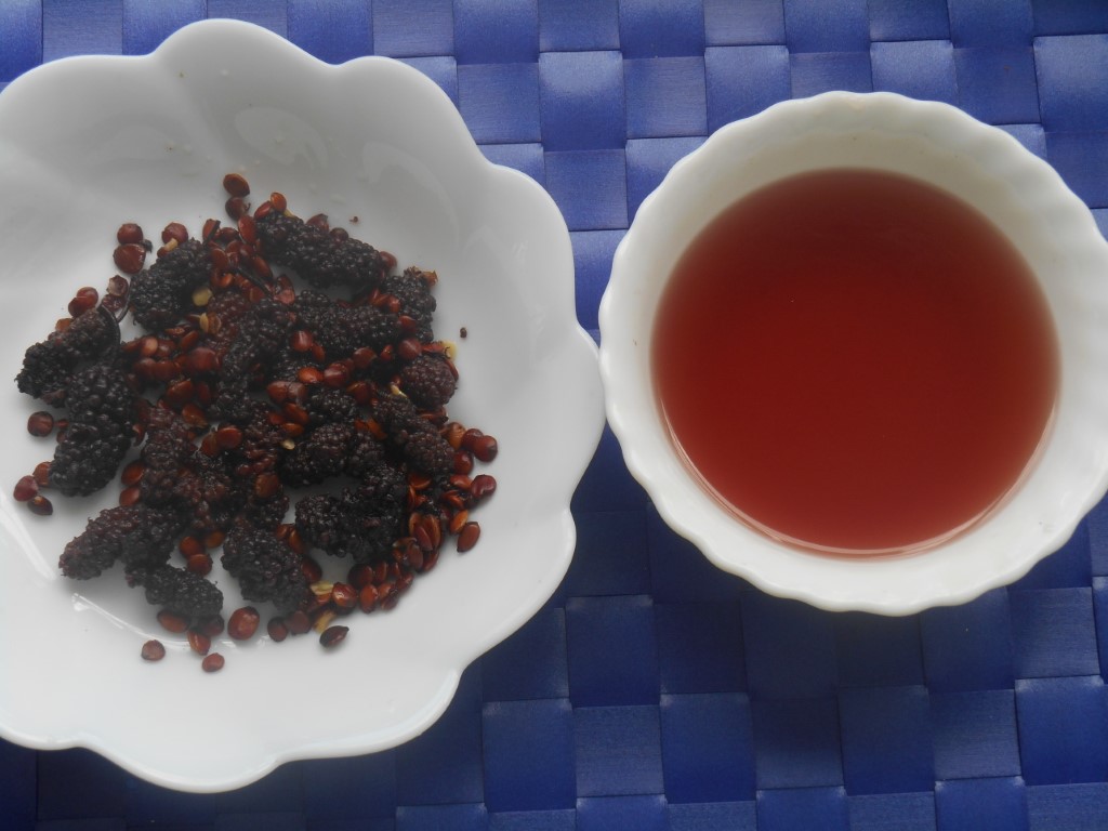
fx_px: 2241
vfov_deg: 21.0
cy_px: 416
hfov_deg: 27.8
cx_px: 554
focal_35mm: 70
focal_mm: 12.5
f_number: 4.5
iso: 80
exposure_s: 1/80
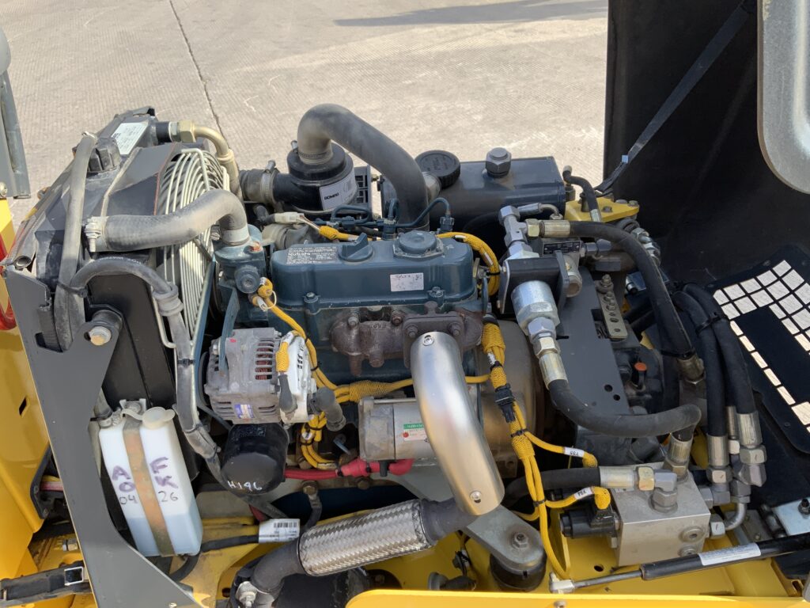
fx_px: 679
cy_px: 304
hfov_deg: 61.7
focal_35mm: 29
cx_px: 405
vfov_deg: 48.2
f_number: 1.8
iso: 16
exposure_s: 1/657
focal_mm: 3
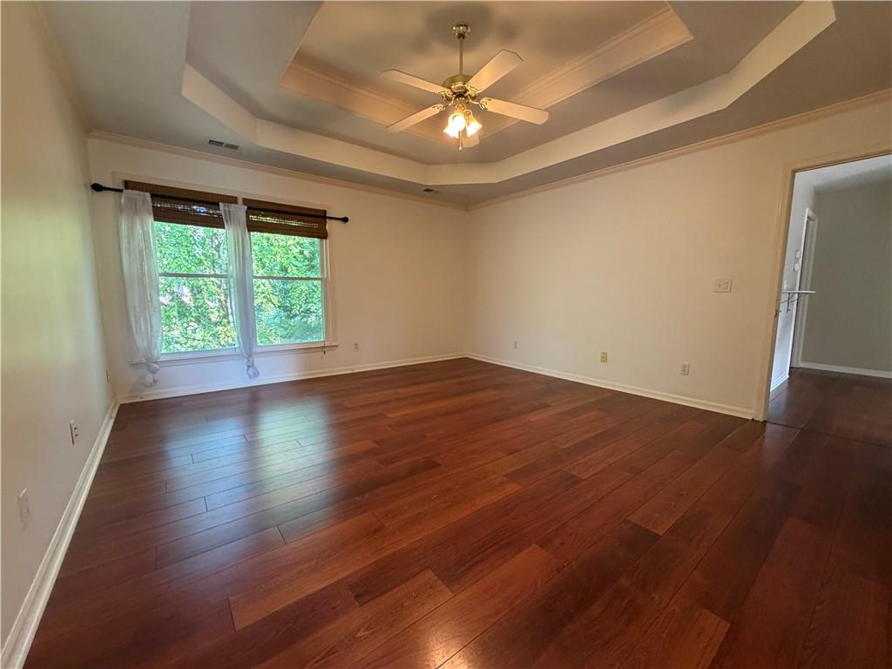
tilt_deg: -4.6
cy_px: 334
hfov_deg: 102.1
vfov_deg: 85.7
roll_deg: -0.5
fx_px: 361
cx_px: 446
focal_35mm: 14
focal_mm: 2.22
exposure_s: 1/60
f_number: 2.2
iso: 320
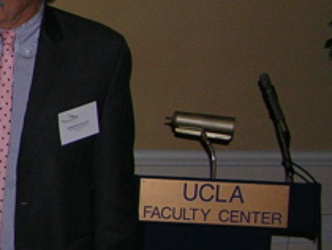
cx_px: -367
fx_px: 1642
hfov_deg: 10.5
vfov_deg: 8.7
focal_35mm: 171
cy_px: 153
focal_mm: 8.9
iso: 100
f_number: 2.8
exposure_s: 1/60.1
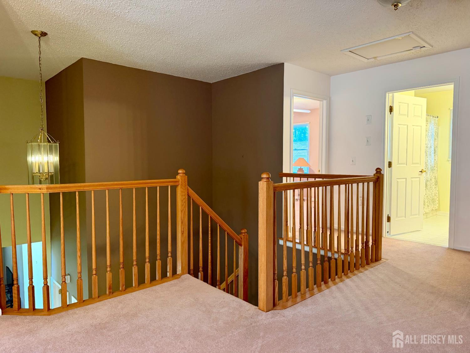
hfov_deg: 71.6
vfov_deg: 56.8
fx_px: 326
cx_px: 235
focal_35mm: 24
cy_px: 176
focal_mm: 6.76
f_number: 1.78
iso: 400
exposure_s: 1/60
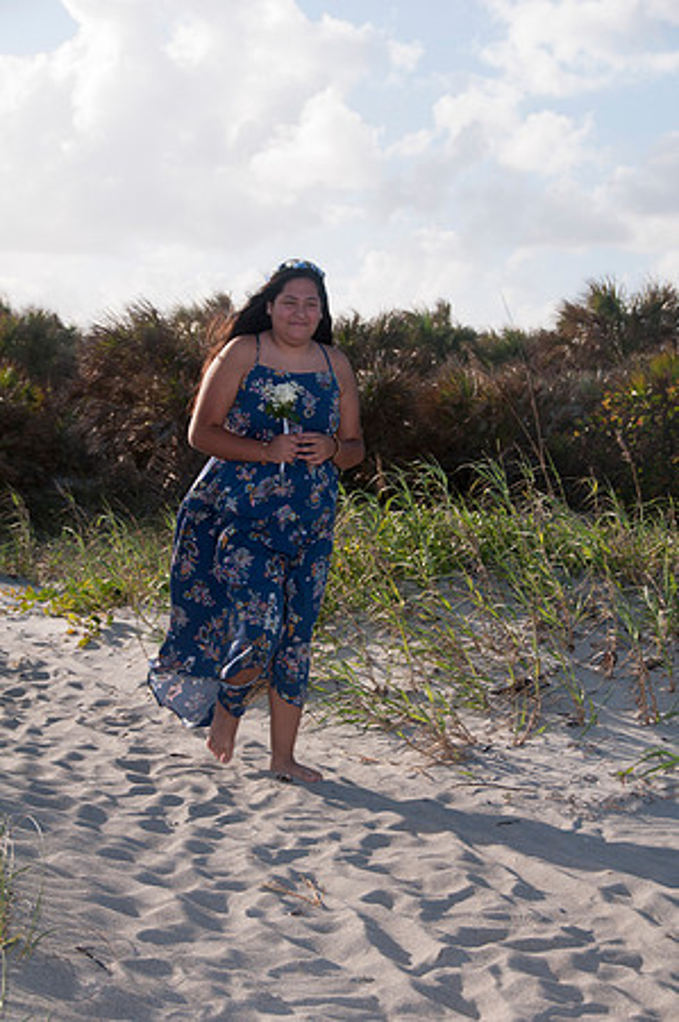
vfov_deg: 26.0
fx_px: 2212
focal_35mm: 78
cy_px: 511
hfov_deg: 17.5
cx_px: 340
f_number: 9
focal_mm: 52
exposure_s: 1/250
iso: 100
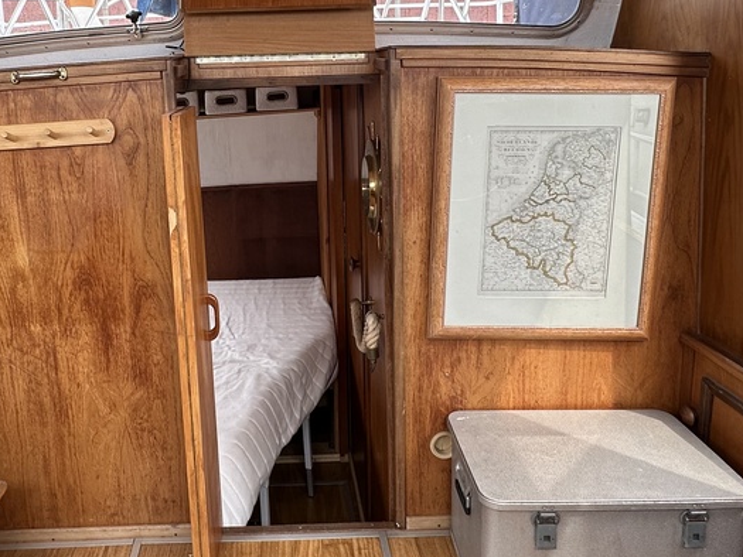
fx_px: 687
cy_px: 172
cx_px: 270
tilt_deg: -9.6
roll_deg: +1.3
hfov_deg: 56.0
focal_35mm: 32
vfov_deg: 43.4
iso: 40
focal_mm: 2.22
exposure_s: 1/208
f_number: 2.2
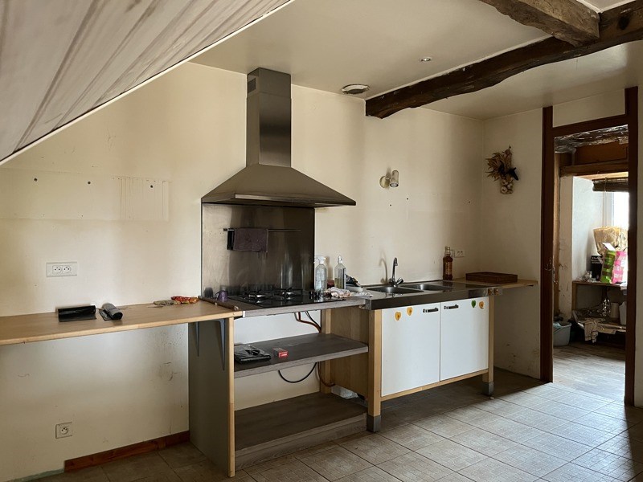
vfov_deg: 53.1
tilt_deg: -1.9
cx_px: 322
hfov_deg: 67.3
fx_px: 483
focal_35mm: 26
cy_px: 241
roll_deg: +0.6
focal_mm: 5.1
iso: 400
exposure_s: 1/60
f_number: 1.6
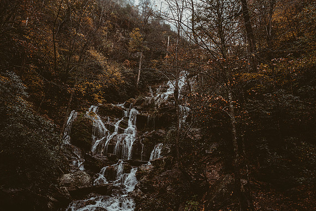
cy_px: 106
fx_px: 281
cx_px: 158
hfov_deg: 58.7
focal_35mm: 32
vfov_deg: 41.1
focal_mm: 32
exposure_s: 1/320
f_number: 4.5
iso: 500
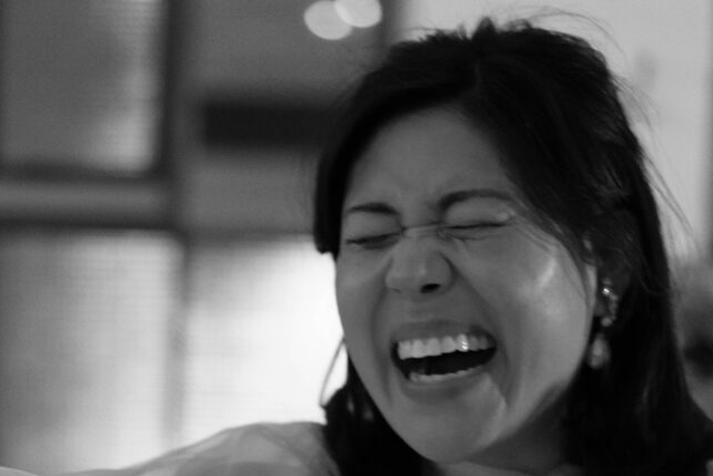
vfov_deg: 10.2
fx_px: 2615
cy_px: 553
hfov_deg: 15.4
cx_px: 150
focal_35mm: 132
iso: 2500
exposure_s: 1/60
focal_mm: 55
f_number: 1.8
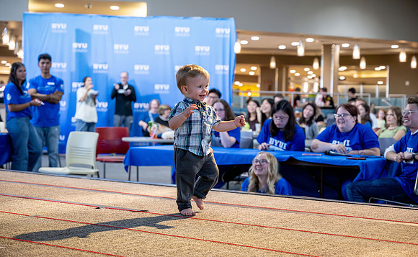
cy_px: 139
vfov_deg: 18.0
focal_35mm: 72
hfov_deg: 28.8
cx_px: 209
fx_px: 813
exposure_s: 1/320
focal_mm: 70
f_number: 4
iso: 3200
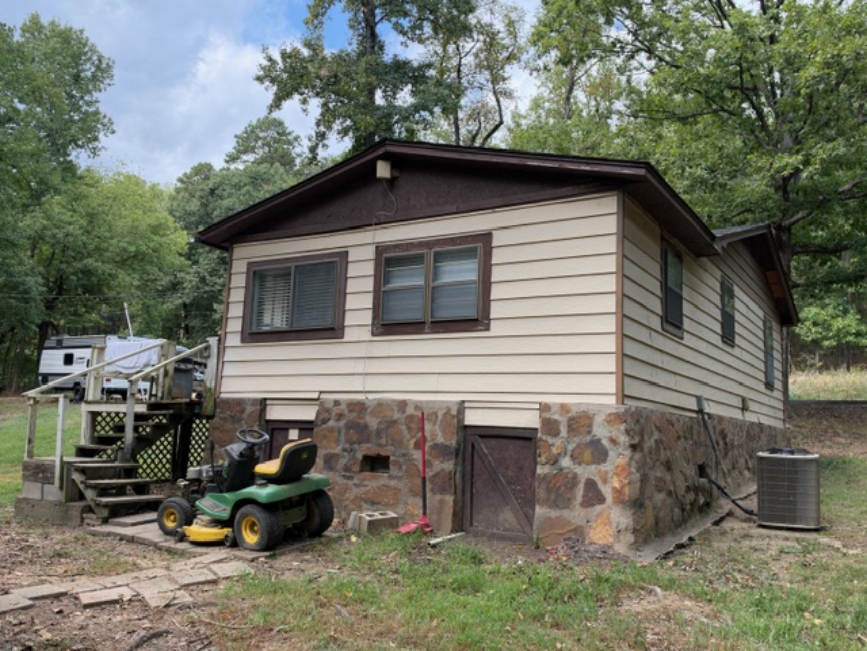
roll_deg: -2.8
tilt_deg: +8.7
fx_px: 751
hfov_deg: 60.0
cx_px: 434
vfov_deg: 46.8
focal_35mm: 30
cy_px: 326
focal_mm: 6.93
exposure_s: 1/962
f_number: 1.8
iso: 80
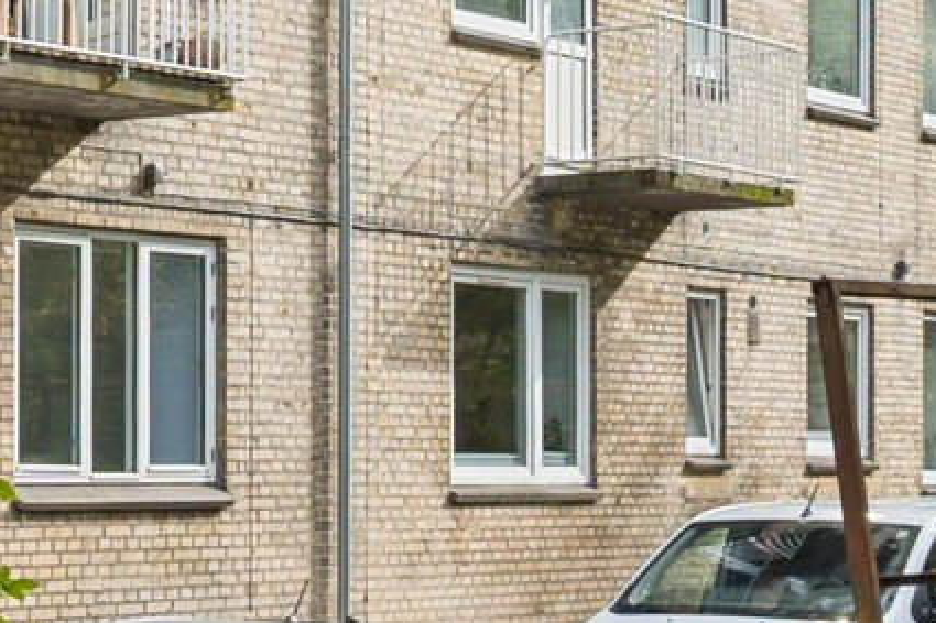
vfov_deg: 11.9
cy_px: -335
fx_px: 2847
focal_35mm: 110
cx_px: -117
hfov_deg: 17.9
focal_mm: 15.5
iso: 100
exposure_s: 1/250
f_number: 6.3
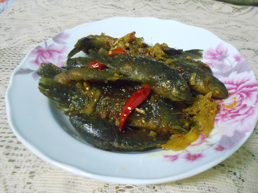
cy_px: 103
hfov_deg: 58.3
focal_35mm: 31
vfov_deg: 45.4
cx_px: 132
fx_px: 231
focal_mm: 5.3
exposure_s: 1/6
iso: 800
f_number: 3.4
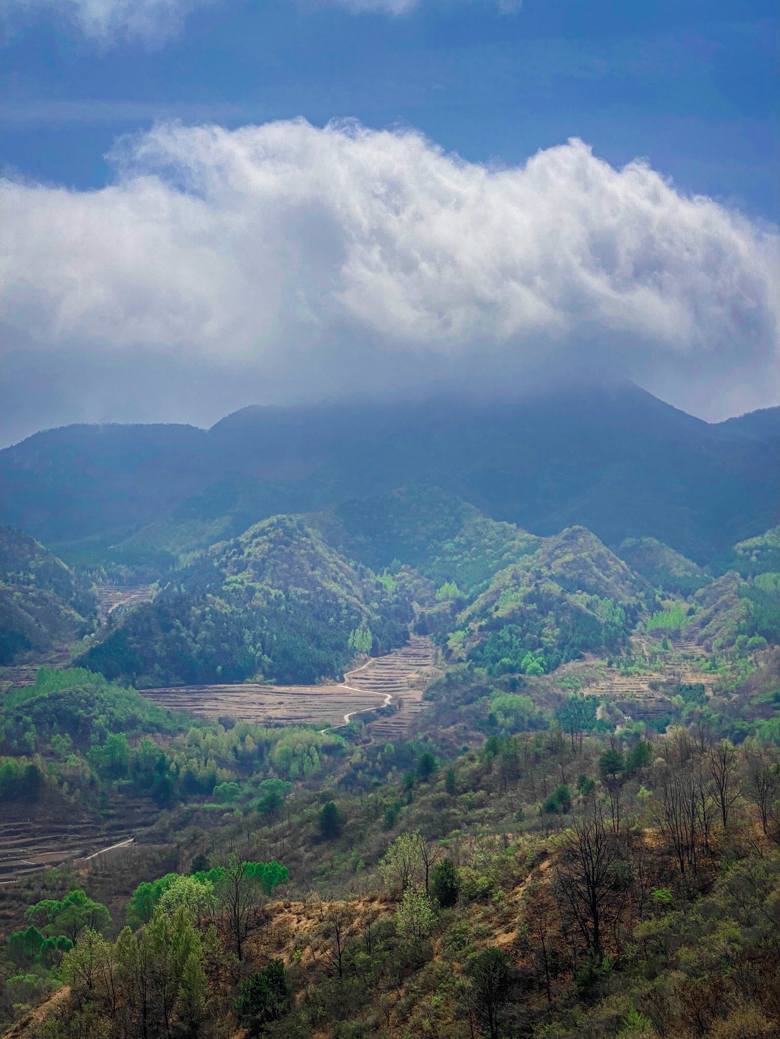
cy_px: 520
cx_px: 390
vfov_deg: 36.8
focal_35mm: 52
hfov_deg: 28.0
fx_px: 1562
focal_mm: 6
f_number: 2
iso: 25
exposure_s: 1/4300
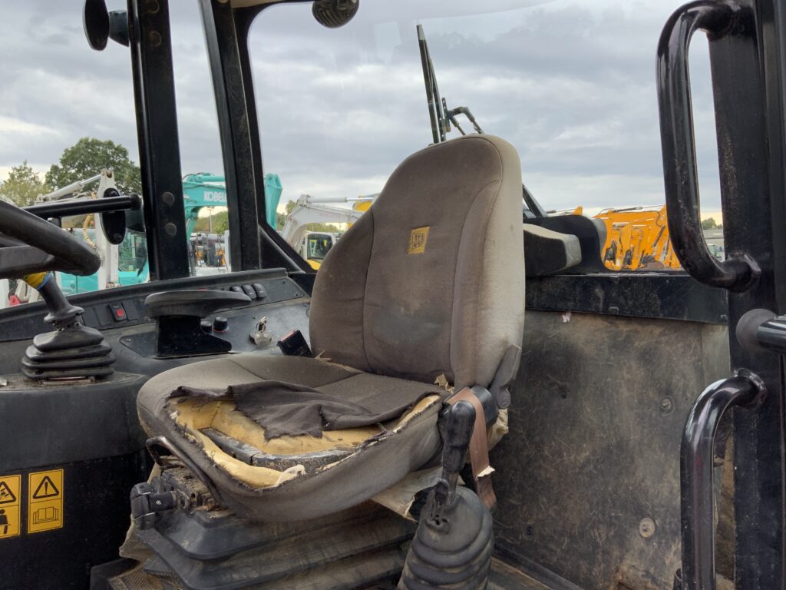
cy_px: 295
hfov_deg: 61.7
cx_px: 393
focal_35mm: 29
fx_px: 658
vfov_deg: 48.2
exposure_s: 1/276
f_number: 1.8
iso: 16
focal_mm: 3
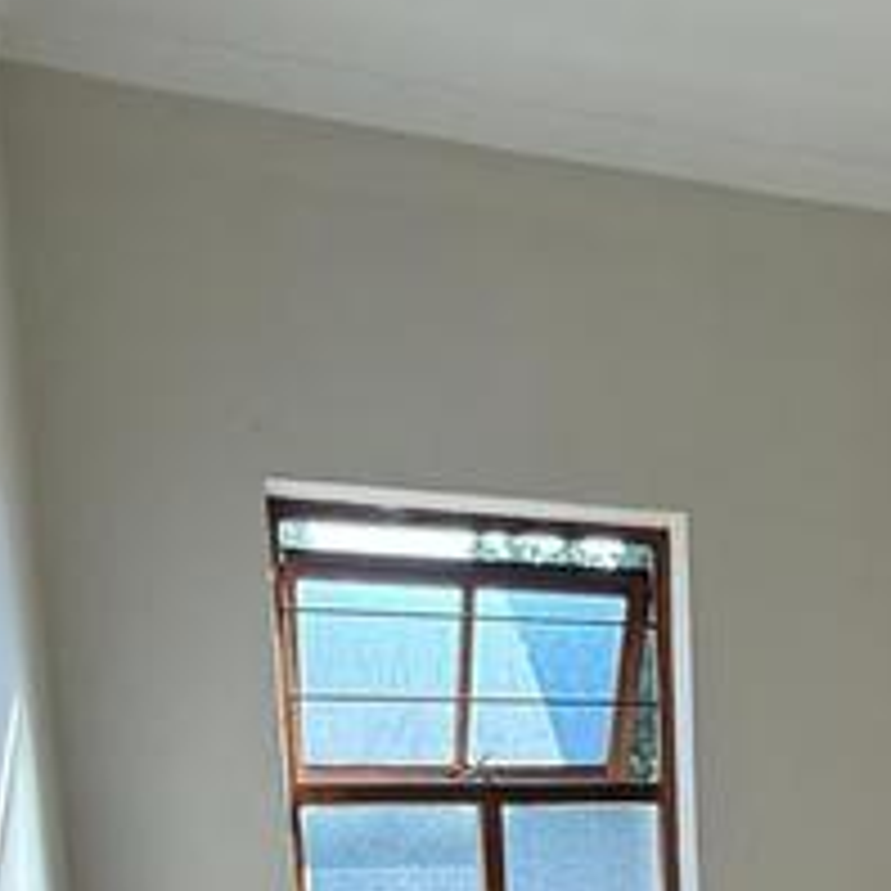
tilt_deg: -9.0
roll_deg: +0.1
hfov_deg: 32.2
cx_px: 819
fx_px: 1456
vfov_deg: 29.2
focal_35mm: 50
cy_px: 1080
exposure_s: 1/109
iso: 64
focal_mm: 2.22
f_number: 2.2
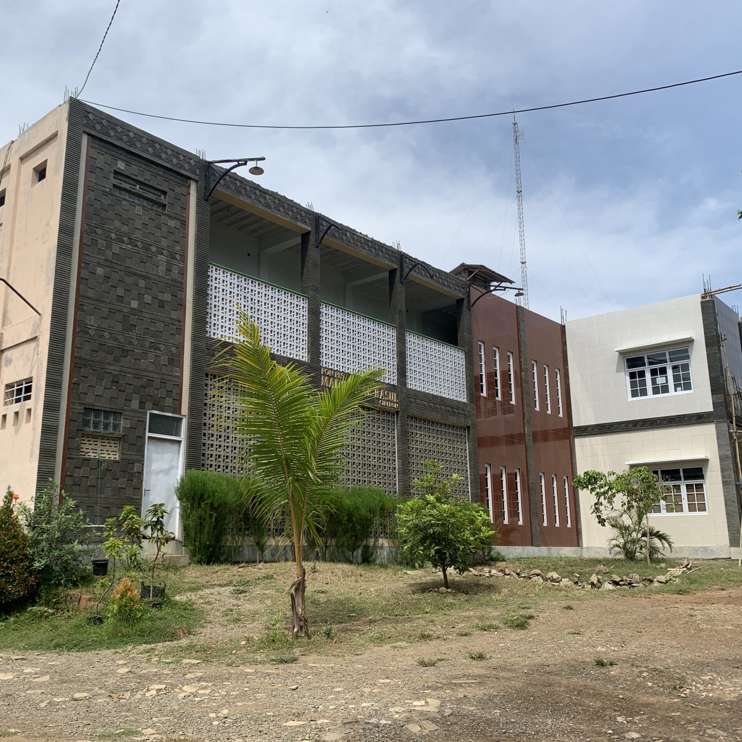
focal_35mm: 31
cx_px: 329
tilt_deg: +13.2
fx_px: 752
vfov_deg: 52.5
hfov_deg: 52.4
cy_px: 371
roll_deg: +0.1
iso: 25
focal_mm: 4.25
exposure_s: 1/2481
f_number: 1.8
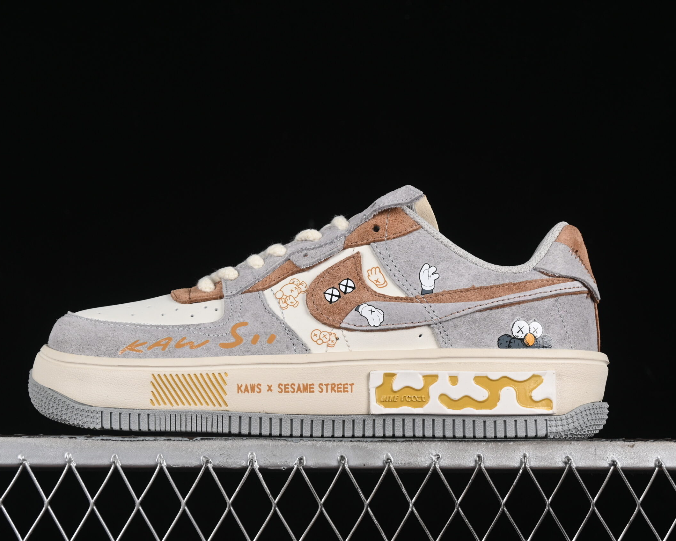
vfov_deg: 18.1
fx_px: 1701
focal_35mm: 85
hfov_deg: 22.5
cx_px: 317
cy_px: 270
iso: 160
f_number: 8
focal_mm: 50
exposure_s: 1/80
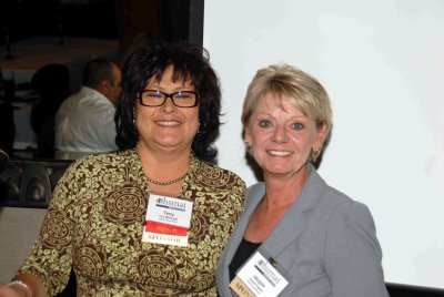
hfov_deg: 20.9
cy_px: 148
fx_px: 1204
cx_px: 222
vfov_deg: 14.1
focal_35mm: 98
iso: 100
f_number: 5.6
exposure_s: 1/250
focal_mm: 65
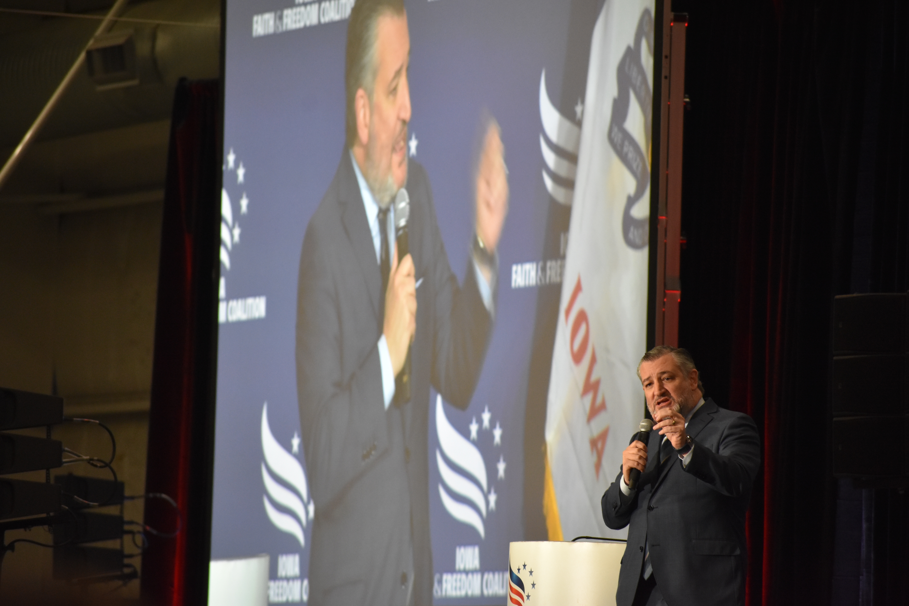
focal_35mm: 315
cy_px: 303
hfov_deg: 6.5
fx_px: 7953
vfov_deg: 4.4
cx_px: 454
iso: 2000
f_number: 5.6
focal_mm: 210
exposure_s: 1/80
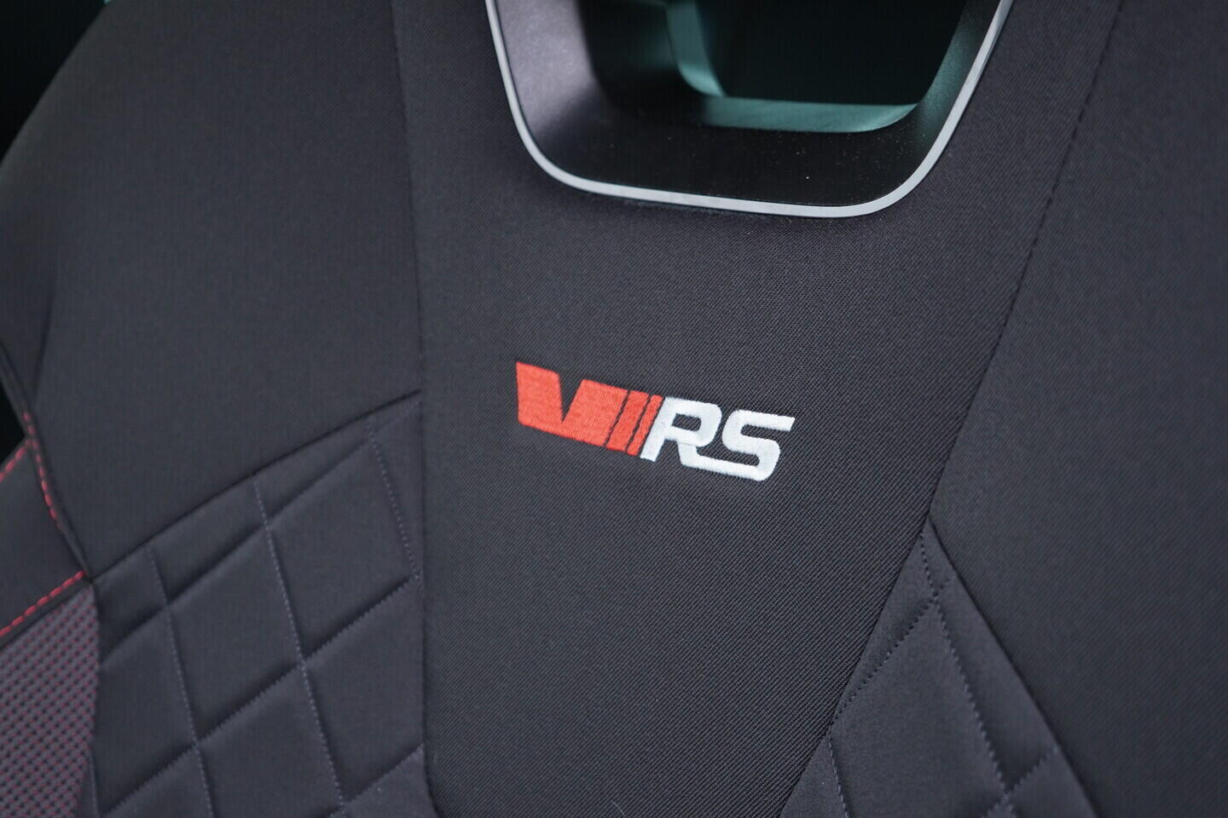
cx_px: 614
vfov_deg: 36.9
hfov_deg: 53.1
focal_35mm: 36
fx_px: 1228
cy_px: 409
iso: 500
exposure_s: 1/40
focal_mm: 24
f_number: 2.8
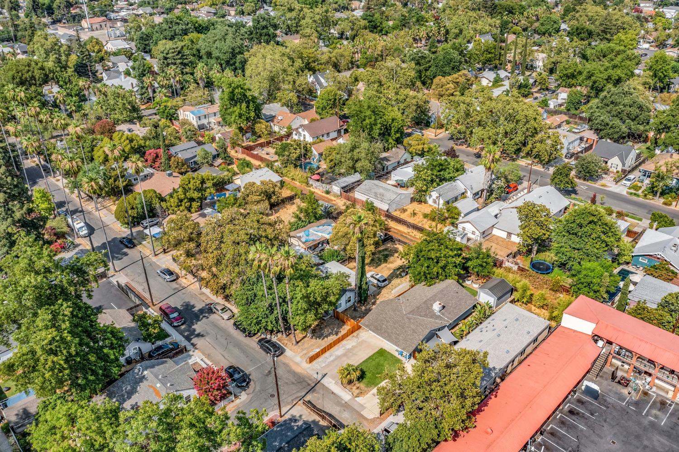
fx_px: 528
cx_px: 340
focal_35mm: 28
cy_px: 226
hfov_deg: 65.5
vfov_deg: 46.4
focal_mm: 10.26
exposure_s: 1/500
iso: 100
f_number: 5.6
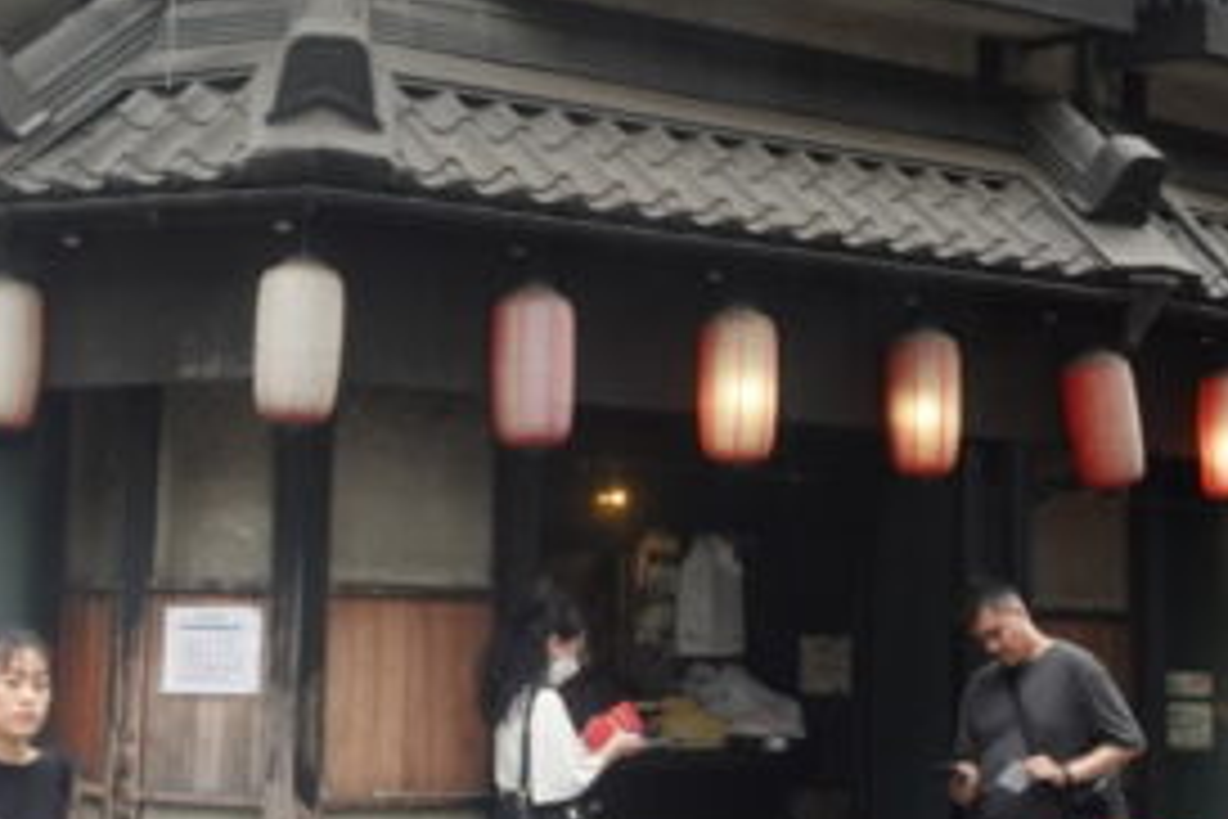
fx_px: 3070
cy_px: 153
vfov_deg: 15.1
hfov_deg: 22.6
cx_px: 589
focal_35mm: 90
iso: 125
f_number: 2.8
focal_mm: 9.4
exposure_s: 1/80
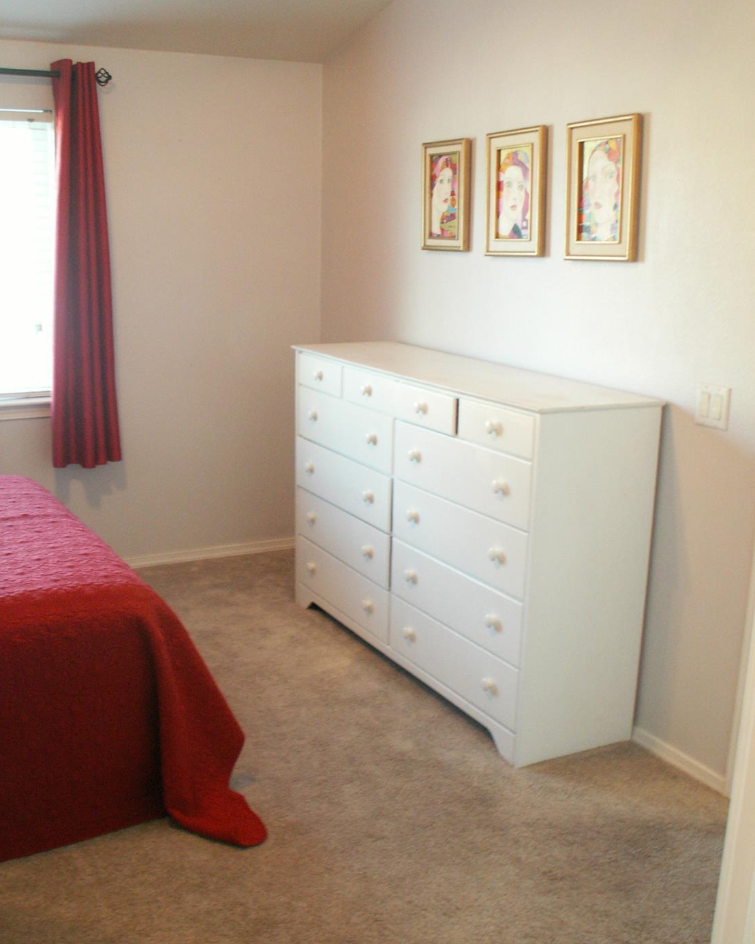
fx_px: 1033
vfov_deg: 49.1
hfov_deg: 40.1
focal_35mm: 37
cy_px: 498
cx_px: 375
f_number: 2.8
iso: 160
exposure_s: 1/10
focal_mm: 5.86
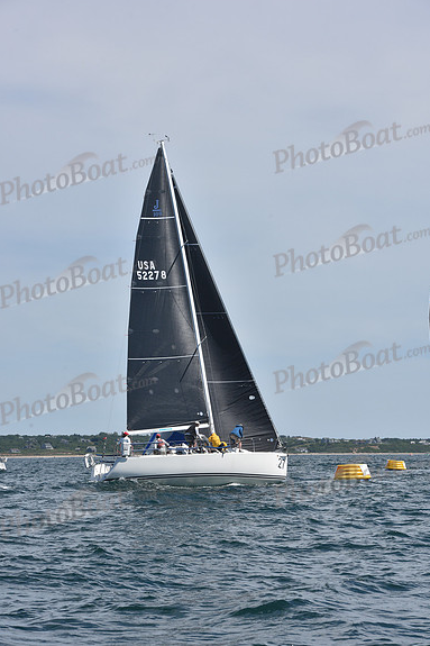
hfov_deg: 11.7
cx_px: 215
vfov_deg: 17.5
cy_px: 322
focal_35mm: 117
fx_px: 2097
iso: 250
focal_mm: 116
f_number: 11
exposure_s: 1/800
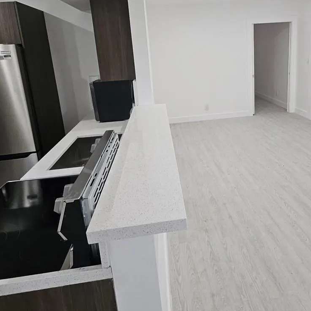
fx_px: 254
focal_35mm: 25
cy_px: 116
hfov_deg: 62.3
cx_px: 189
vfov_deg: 62.0
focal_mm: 1.74
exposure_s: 1/60
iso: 160
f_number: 2.2
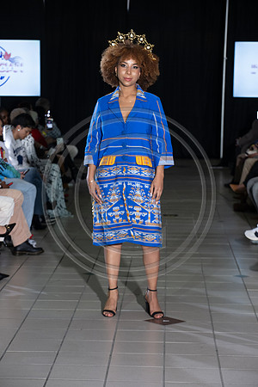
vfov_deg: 19.5
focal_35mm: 105
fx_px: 1129
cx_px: 129
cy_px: 194
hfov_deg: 13.0
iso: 1250
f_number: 5.6
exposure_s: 1/160
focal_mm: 105
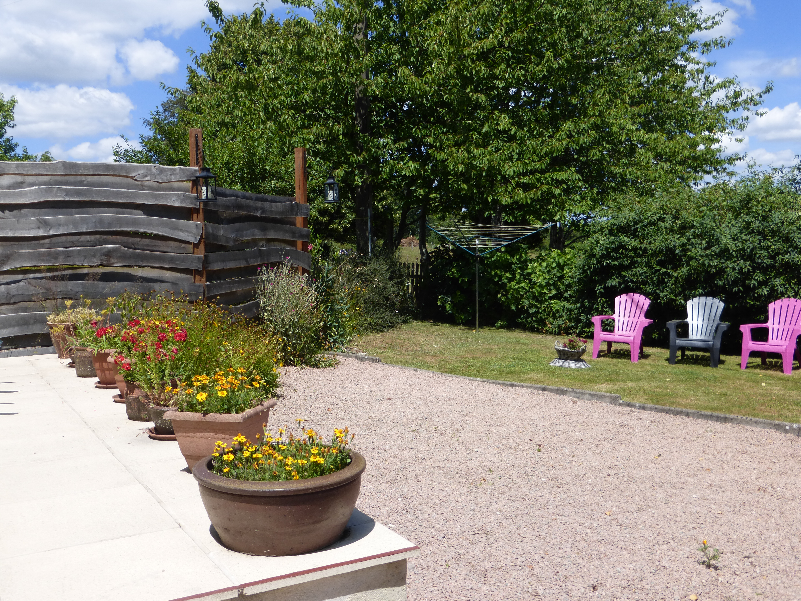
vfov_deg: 40.7
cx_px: 400
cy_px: 300
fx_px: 810
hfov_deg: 52.6
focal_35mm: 35
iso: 100
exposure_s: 1/1000
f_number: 3.7
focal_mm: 6.1
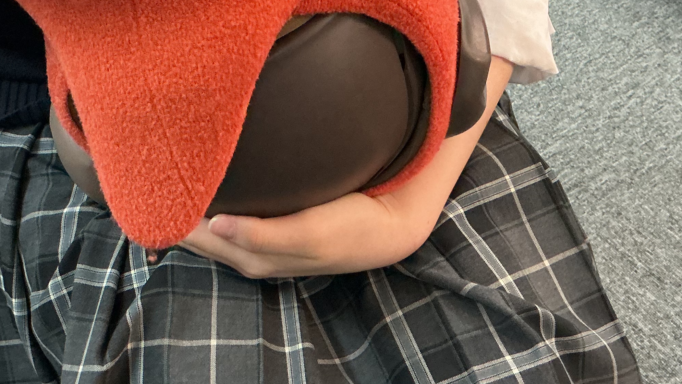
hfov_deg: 32.7
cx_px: 279
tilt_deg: -43.4
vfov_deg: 18.4
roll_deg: +2.6
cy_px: 16
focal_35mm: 64
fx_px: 1158
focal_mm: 3
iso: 250
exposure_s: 1/50
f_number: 1.8
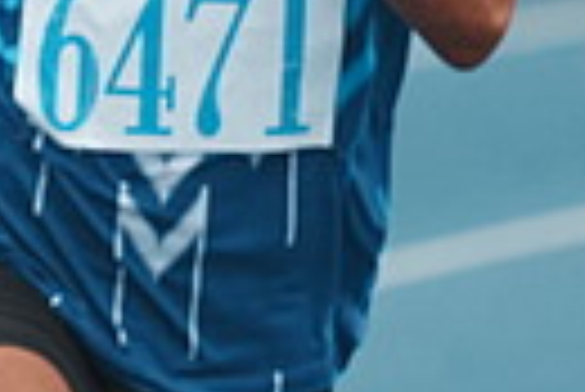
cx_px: -1012
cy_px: -451
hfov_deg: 0.9
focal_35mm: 2396
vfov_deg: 0.6
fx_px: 38978
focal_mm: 400
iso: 1250
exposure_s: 1/2000
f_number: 4.5
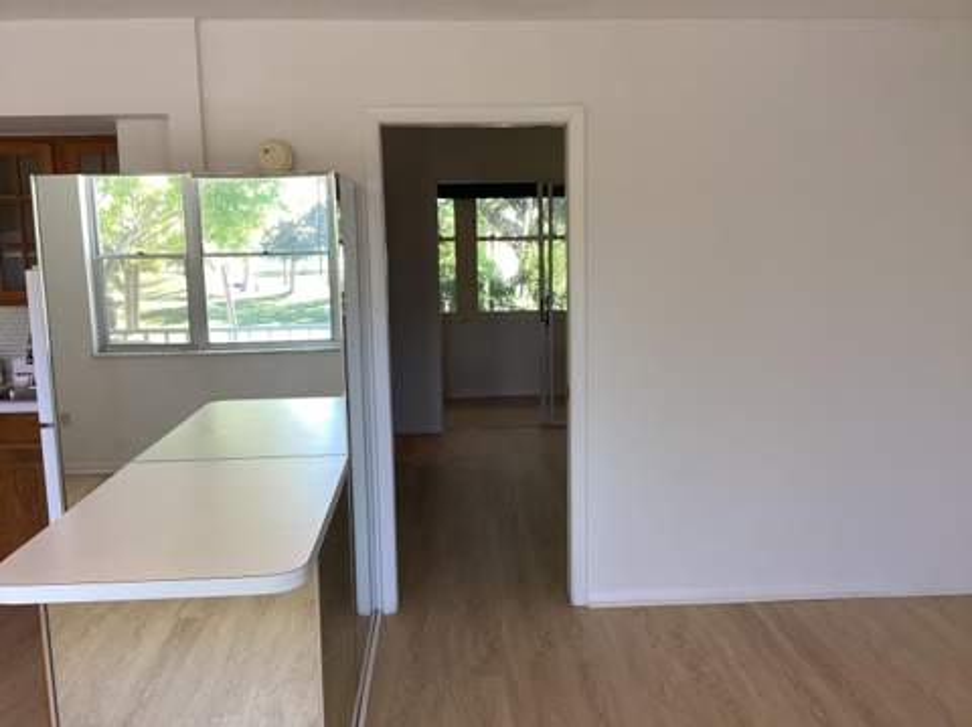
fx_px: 870
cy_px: 364
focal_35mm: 31
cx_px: 486
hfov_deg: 58.4
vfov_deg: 45.4
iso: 80
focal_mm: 3.3
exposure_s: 1/120
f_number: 2.4
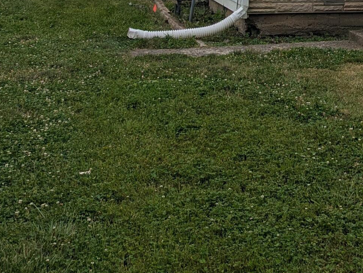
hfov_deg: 25.5
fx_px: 777
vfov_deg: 17.7
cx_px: 322
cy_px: -145
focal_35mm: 74
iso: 46
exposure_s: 1/590
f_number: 1.85
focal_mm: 6.81
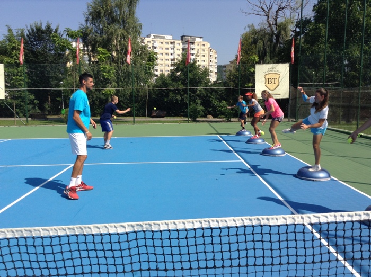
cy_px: 138
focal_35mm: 33
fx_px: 353
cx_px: 186
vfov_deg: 42.9
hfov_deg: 55.4
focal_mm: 3.3
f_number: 2.4
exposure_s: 1/1318
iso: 25
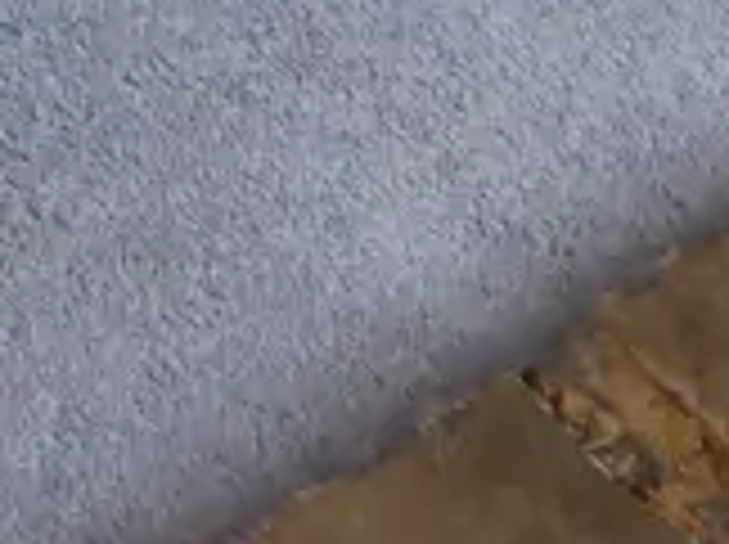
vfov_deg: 6.3
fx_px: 4521
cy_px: -1110
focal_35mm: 215
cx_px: -72
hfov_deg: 9.1
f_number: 4
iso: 1600
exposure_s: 1/60
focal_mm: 17
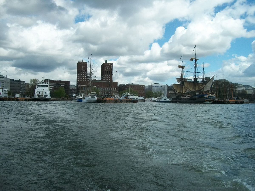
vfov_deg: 44.2
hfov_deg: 56.8
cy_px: 96
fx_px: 236
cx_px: 128
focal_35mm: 32
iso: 80
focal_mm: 5.7
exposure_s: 1/400
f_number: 5.5
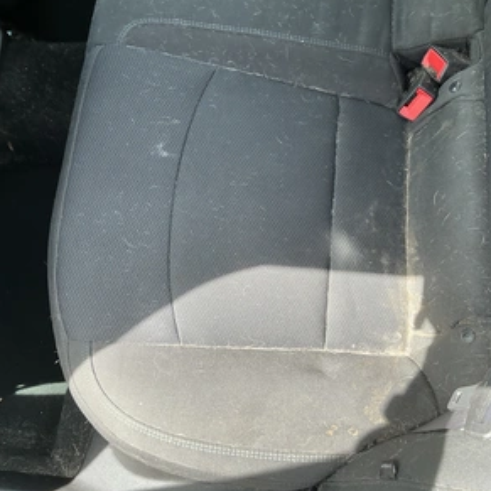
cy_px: 243
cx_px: 255
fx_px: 546
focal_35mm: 34
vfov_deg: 48.4
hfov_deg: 48.4
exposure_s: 1/122
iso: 25
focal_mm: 3
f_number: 1.8
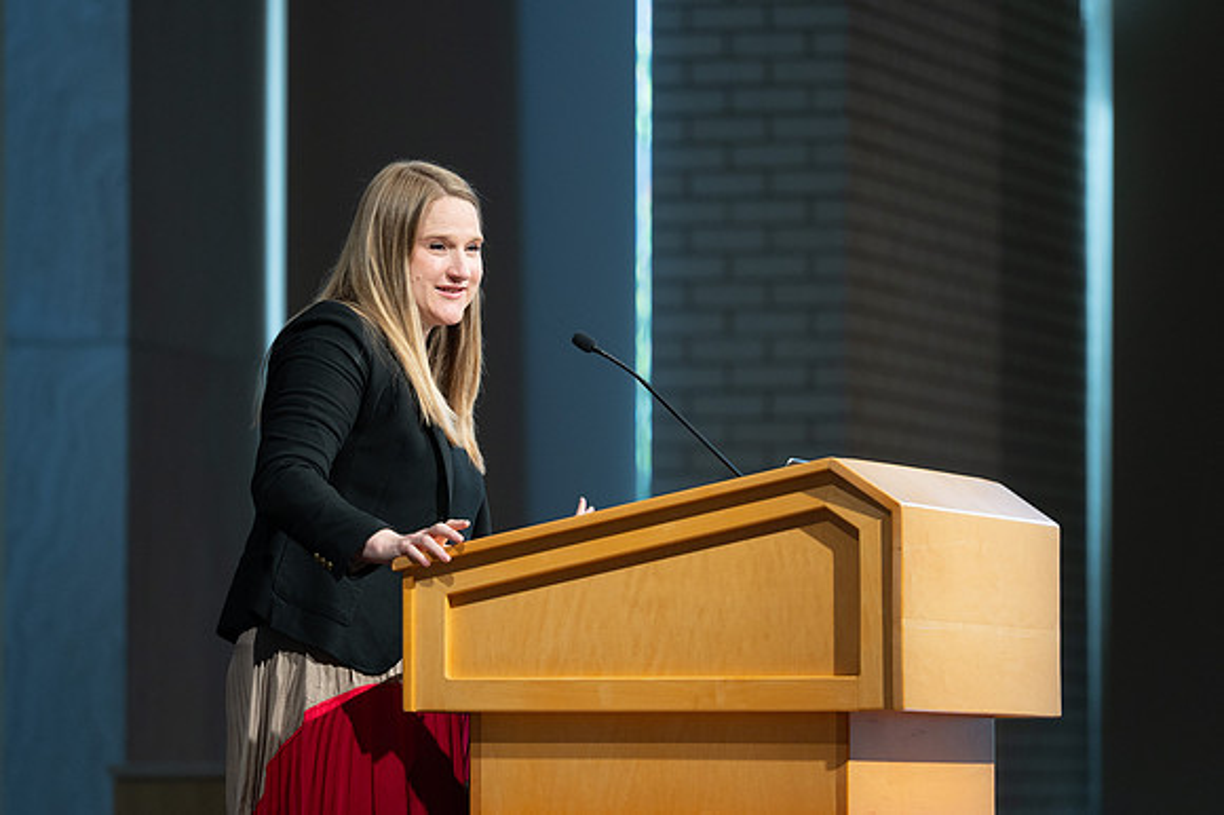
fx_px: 8956
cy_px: 425
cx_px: 548
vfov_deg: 5.2
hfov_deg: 7.8
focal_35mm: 264
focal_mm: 200
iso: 1000
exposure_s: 1/200
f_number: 2.8
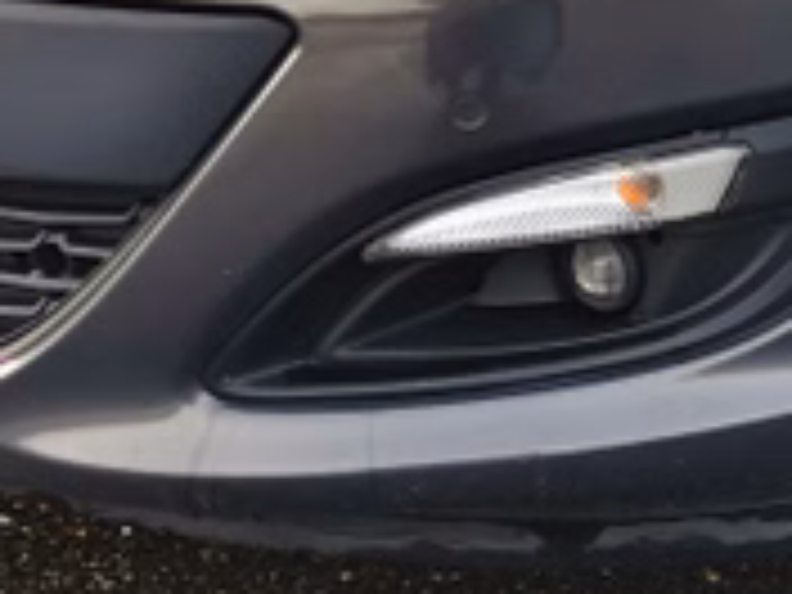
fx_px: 3020
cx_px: 756
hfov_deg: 14.7
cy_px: -338
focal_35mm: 132
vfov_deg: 10.8
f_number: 1.8
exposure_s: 1/241
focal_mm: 5.58
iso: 50
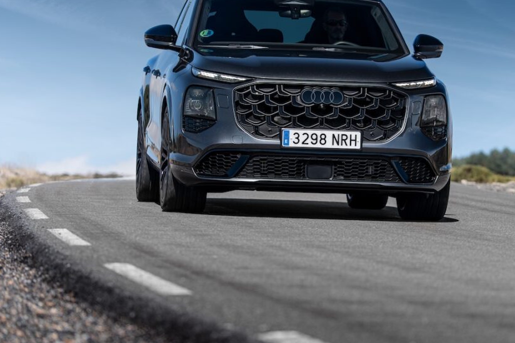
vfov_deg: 6.8
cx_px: 309
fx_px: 2875
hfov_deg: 10.2
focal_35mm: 201
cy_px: 159
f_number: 4
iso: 100
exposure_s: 1/800
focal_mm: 155
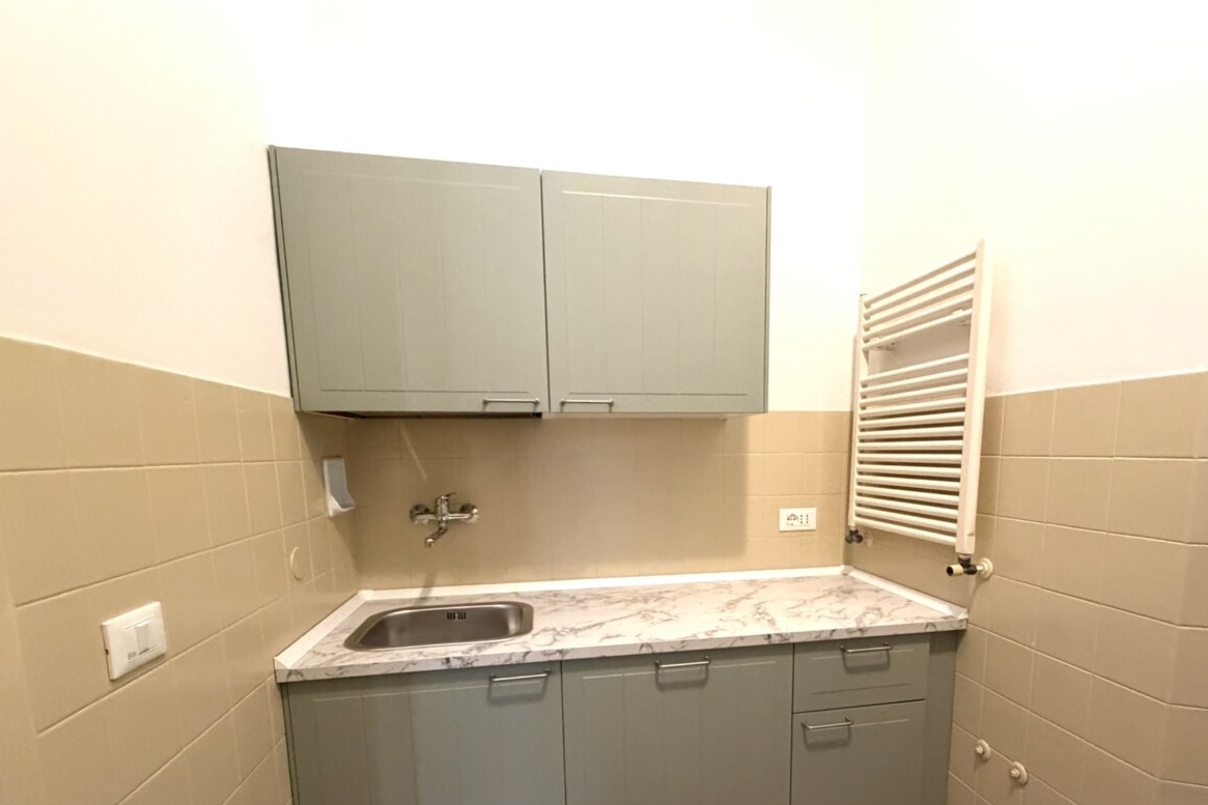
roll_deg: +1.0
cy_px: 534
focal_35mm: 18
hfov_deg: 89.7
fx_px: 604
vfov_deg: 65.7
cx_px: 666
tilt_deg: -8.7
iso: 640
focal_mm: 2.22
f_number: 2.2
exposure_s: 1/50
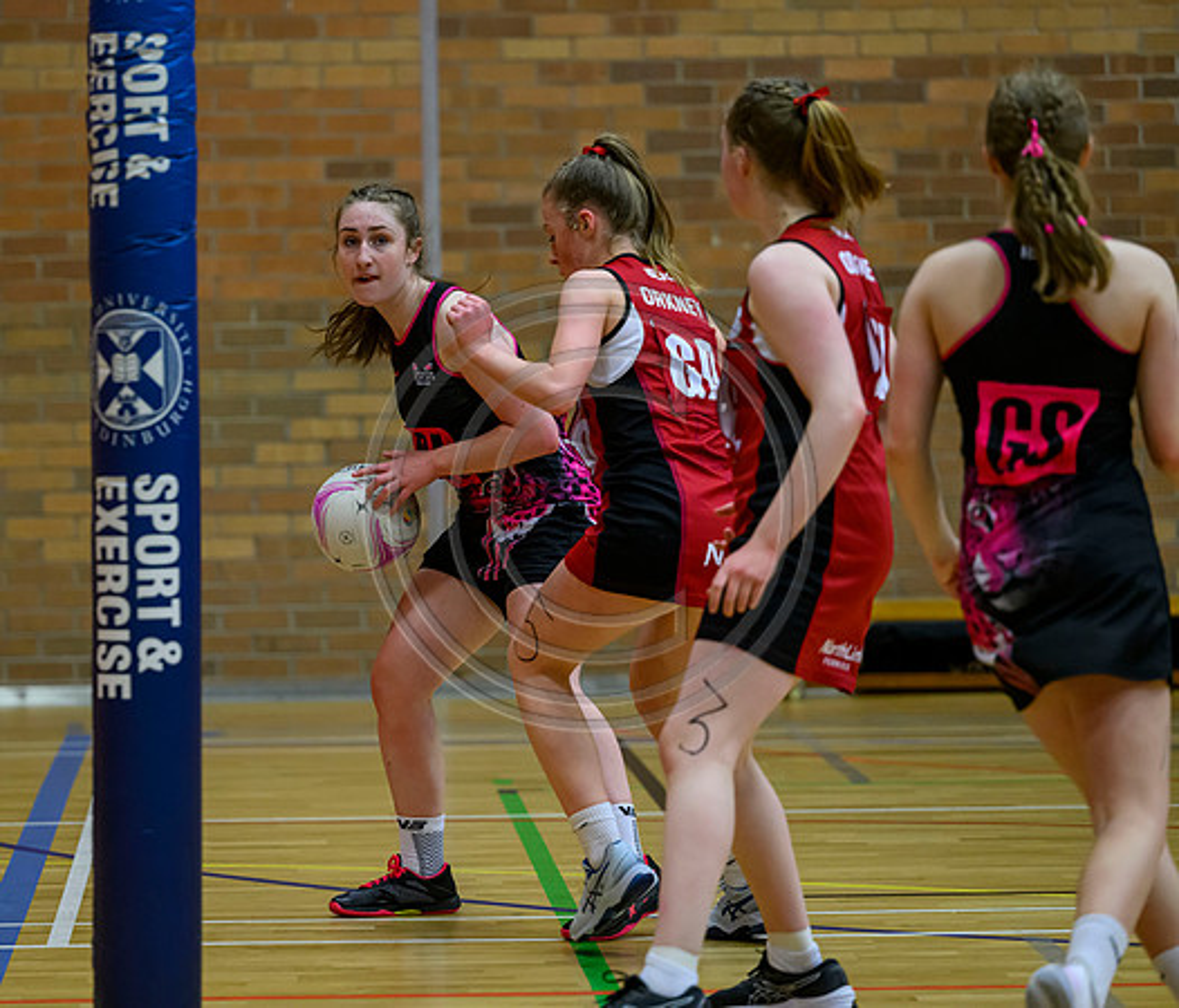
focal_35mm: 184
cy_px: 499
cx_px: 414
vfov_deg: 8.8
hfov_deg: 10.2
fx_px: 6588
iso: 4000
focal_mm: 155
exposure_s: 1/800
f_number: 3.2
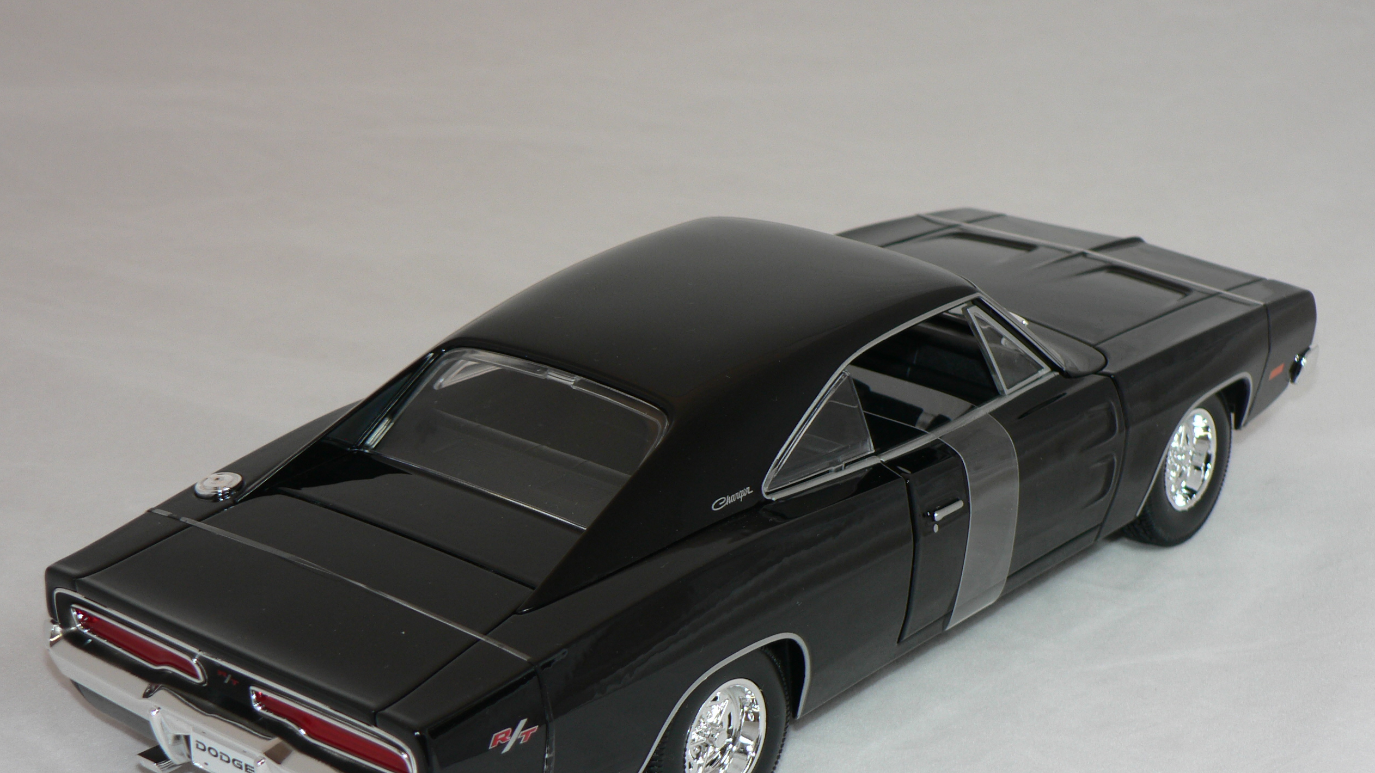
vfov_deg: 16.3
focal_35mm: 74
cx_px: 694
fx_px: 2698
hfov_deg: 28.6
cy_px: 478
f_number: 3.2
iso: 80
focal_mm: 11.2
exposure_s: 1/60
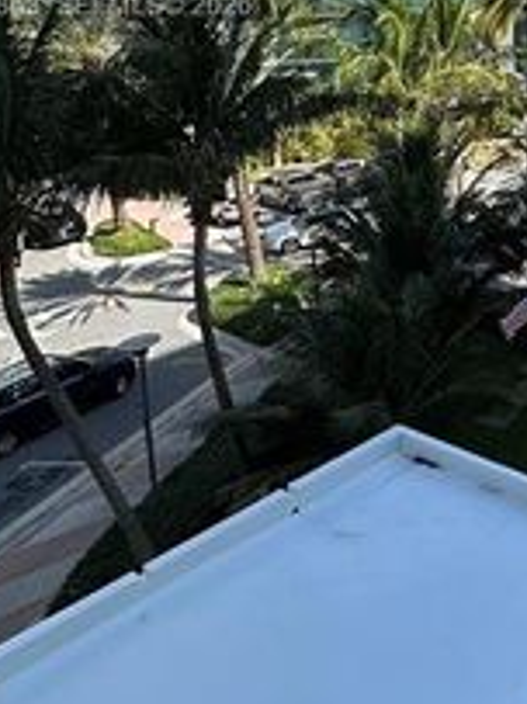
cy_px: 9
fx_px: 935
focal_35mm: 46
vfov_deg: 37.2
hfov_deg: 25.1
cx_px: 763
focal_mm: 2.22
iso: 50
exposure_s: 1/1770
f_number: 2.2
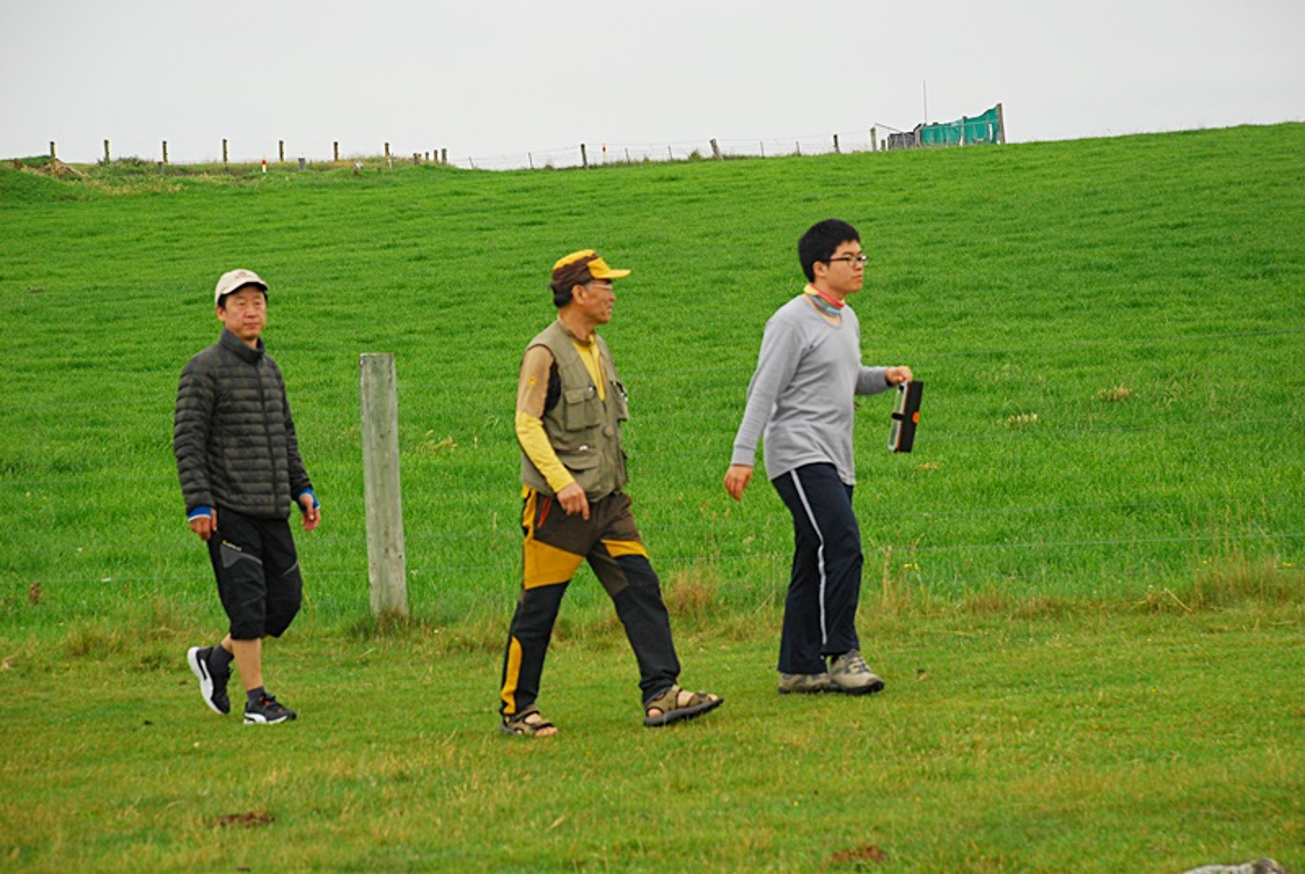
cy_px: 437
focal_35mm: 128
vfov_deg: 10.8
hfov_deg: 16.0
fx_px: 4629
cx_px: 652
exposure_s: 1/320
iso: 400
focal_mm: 85
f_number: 6.3
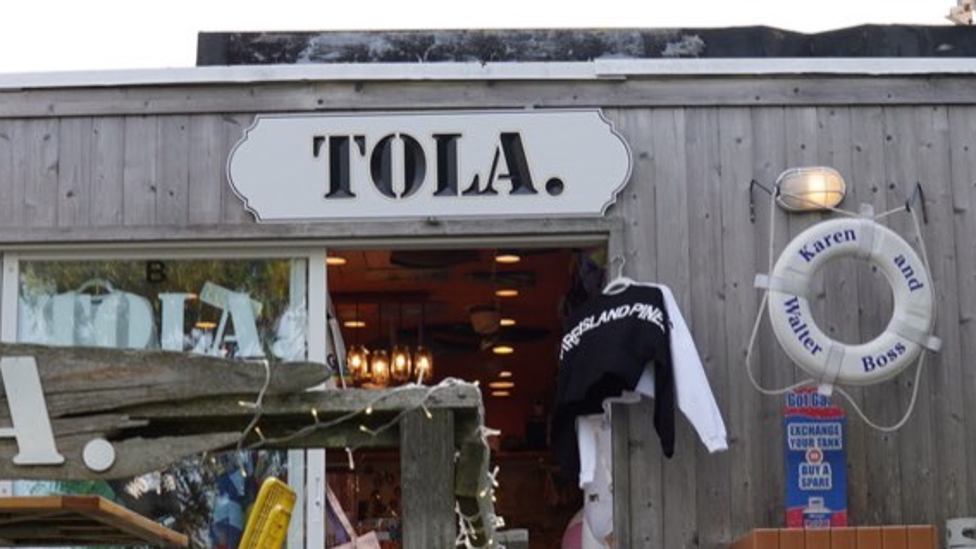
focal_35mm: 77
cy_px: 362
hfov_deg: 27.4
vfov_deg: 15.6
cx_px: 454
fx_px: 1998
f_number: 5.6
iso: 100
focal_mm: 19.9
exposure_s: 1/125
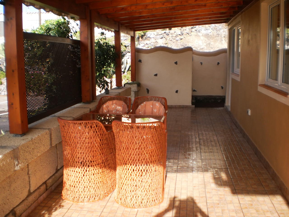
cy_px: 108
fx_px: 301
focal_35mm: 36
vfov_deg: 39.7
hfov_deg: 51.4
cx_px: 144
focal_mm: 6.3
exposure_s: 1/400
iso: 100
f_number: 3.1
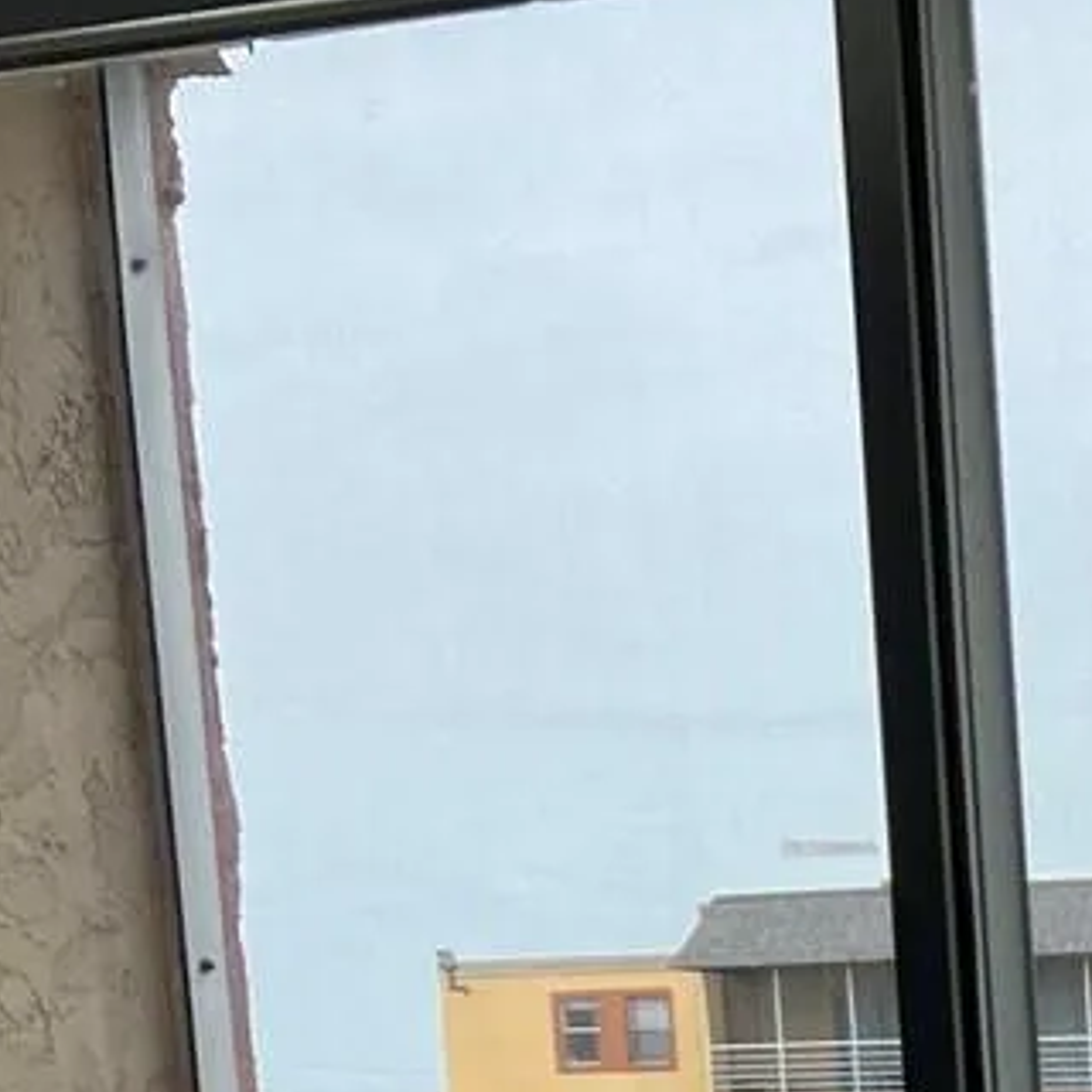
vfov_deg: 13.7
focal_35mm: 115
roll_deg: +1.0
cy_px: 1897
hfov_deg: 13.5
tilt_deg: -10.8
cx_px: 1993
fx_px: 4104
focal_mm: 5.7
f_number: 1.5
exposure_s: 1/1531
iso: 50
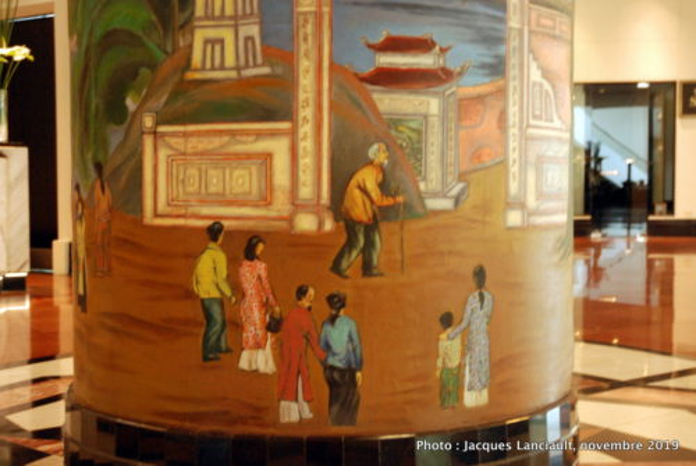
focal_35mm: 46
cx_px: 348
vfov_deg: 29.0
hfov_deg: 42.3
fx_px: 900
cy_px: 233
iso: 1250
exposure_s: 1/8
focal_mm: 31
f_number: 4
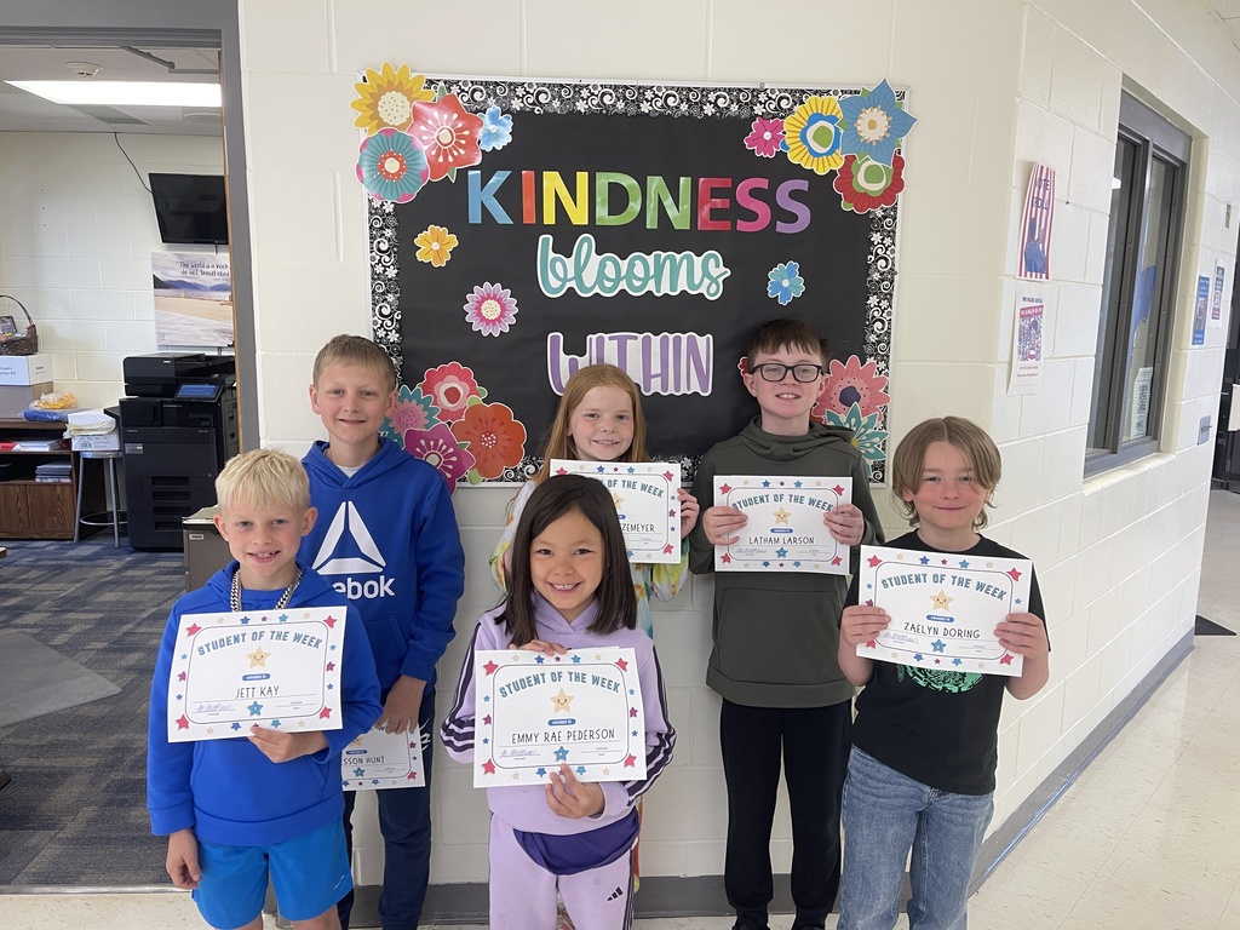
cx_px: 620
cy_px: 465
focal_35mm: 25
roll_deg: -0.7
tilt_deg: -8.9
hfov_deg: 69.4
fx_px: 896
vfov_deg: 54.9
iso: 100
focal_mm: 5.1
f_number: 1.6
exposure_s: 1/60
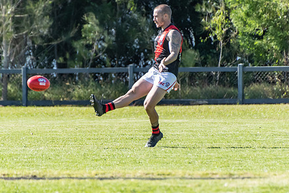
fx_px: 7034
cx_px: 126
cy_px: 80
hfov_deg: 2.4
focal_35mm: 876
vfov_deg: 1.6
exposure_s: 1/2500
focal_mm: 400
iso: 800
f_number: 6.3
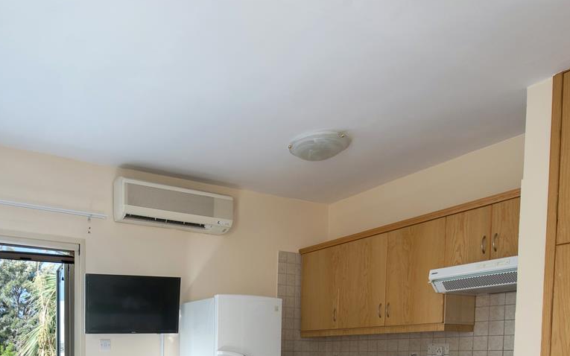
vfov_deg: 34.6
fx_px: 497
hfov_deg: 57.7
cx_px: 170
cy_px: 381
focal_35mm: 32
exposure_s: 1/200
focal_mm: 15
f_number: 8
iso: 200
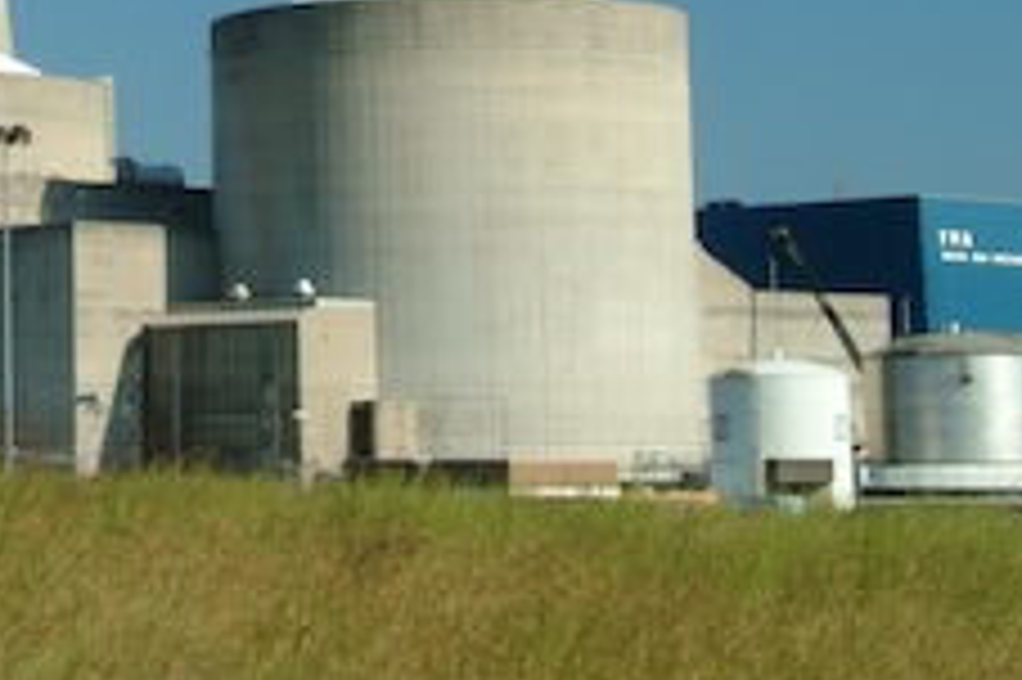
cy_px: -131
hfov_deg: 17.6
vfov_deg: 12.1
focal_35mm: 111
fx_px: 3149
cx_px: -194
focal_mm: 28
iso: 100
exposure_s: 1/10
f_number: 22
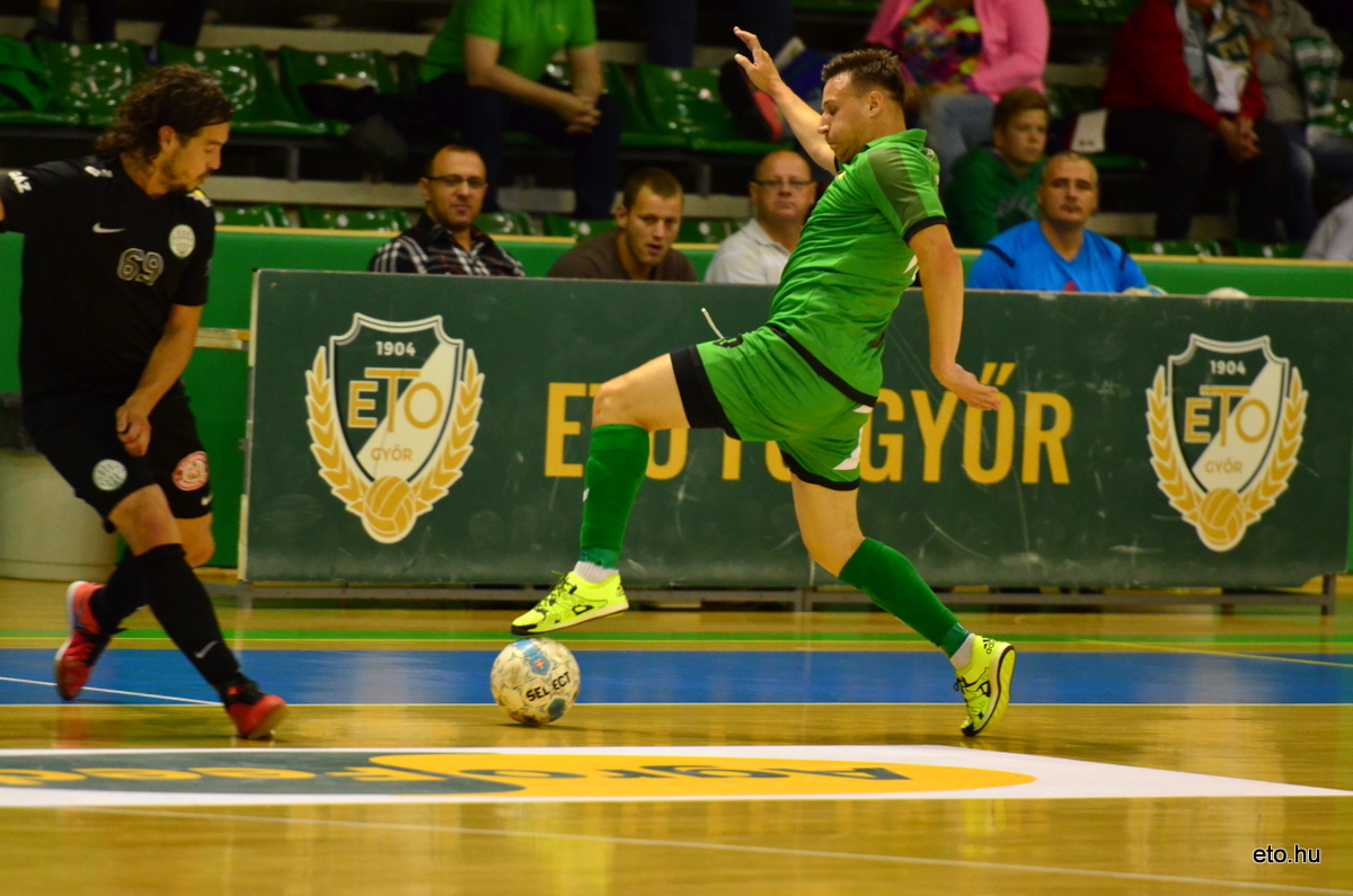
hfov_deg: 6.9
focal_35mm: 300
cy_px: 448
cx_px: 676
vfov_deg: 4.6
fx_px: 11252
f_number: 2.8
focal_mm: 200
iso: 2500
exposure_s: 1/640
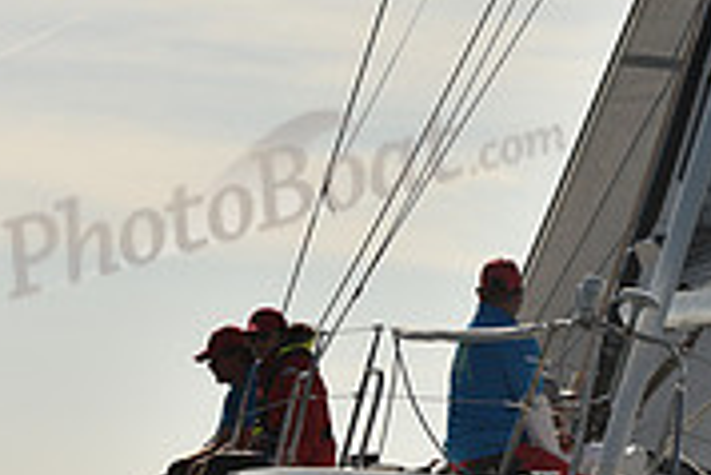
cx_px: 775
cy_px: 345
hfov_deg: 8.9
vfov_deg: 6.0
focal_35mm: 228
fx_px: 4507
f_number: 6.3
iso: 250
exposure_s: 1/1000
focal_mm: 70
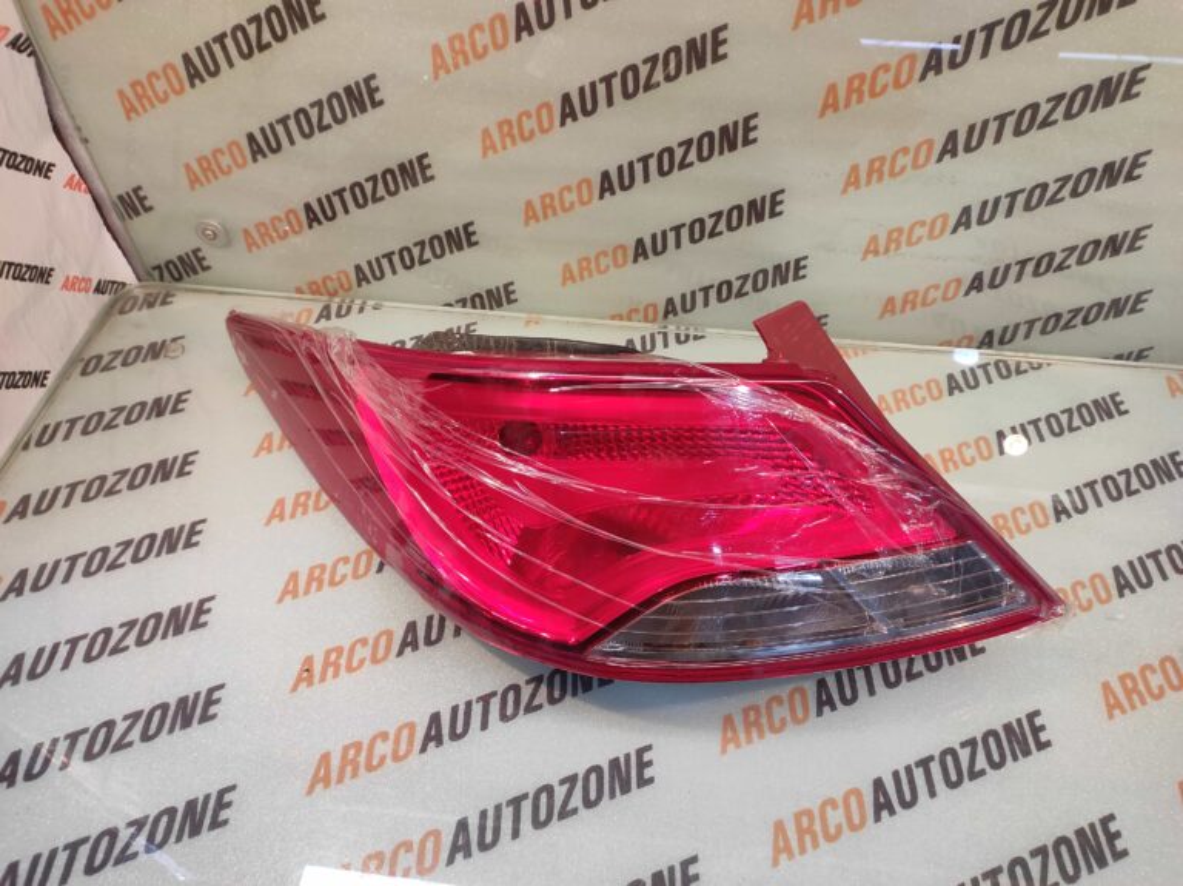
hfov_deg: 91.1
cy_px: 443
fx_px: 581
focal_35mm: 17
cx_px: 592
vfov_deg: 74.7
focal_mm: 4.74
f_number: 1.79
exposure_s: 1/33
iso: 165
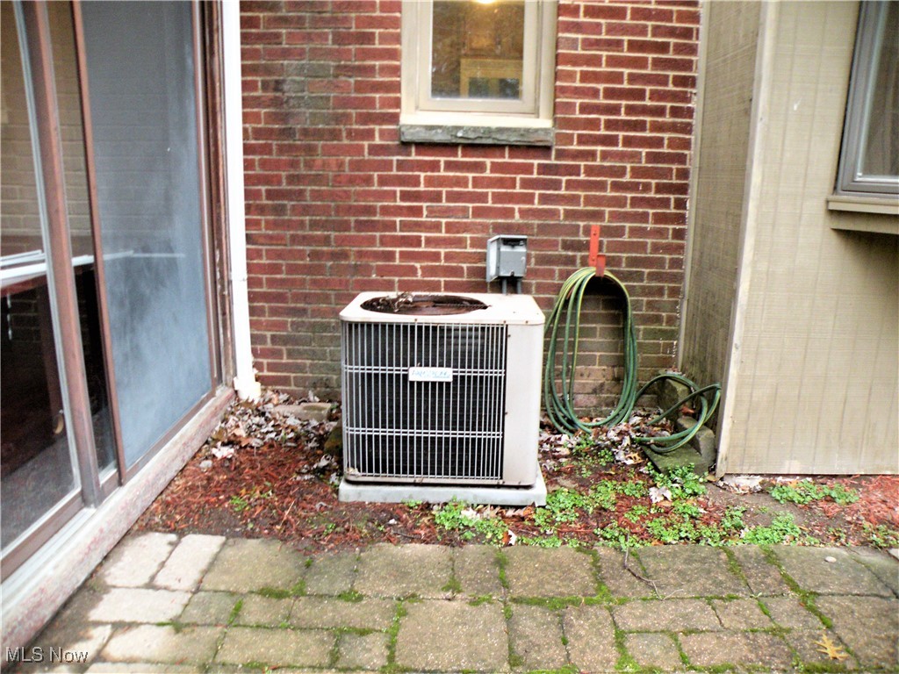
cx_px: 450
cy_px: 337
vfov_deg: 51.4
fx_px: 701
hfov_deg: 65.3
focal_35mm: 27
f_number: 2.8
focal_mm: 4.7
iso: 348
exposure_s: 1/51.4
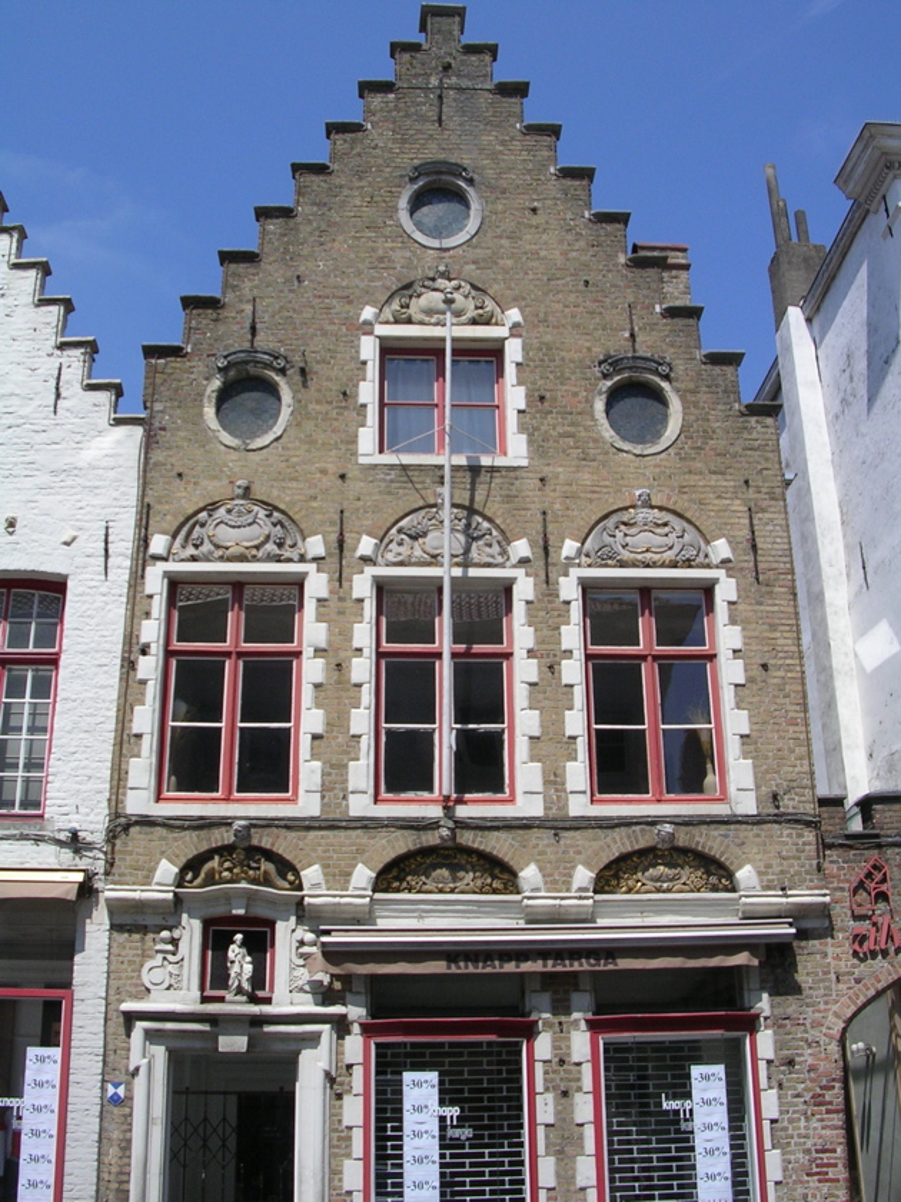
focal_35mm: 38
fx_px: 1319
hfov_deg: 37.7
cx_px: 450
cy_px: 601
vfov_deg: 49.0
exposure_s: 1/380
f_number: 5.6
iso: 50
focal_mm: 5.8
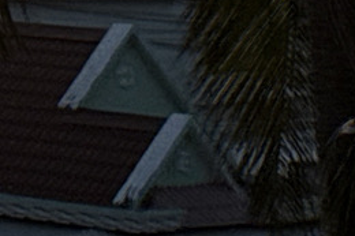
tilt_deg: +7.6
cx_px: -557
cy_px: -730
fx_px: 3784
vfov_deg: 3.4
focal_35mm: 384
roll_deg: -1.5
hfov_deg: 5.2
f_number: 1.78
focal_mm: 6.76
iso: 64
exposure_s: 1/3226
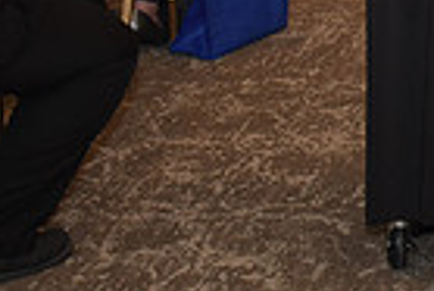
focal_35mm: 163
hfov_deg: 11.9
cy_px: -311
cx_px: 706
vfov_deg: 8.0
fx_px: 1967
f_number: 5
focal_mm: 26
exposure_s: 1/60
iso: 200
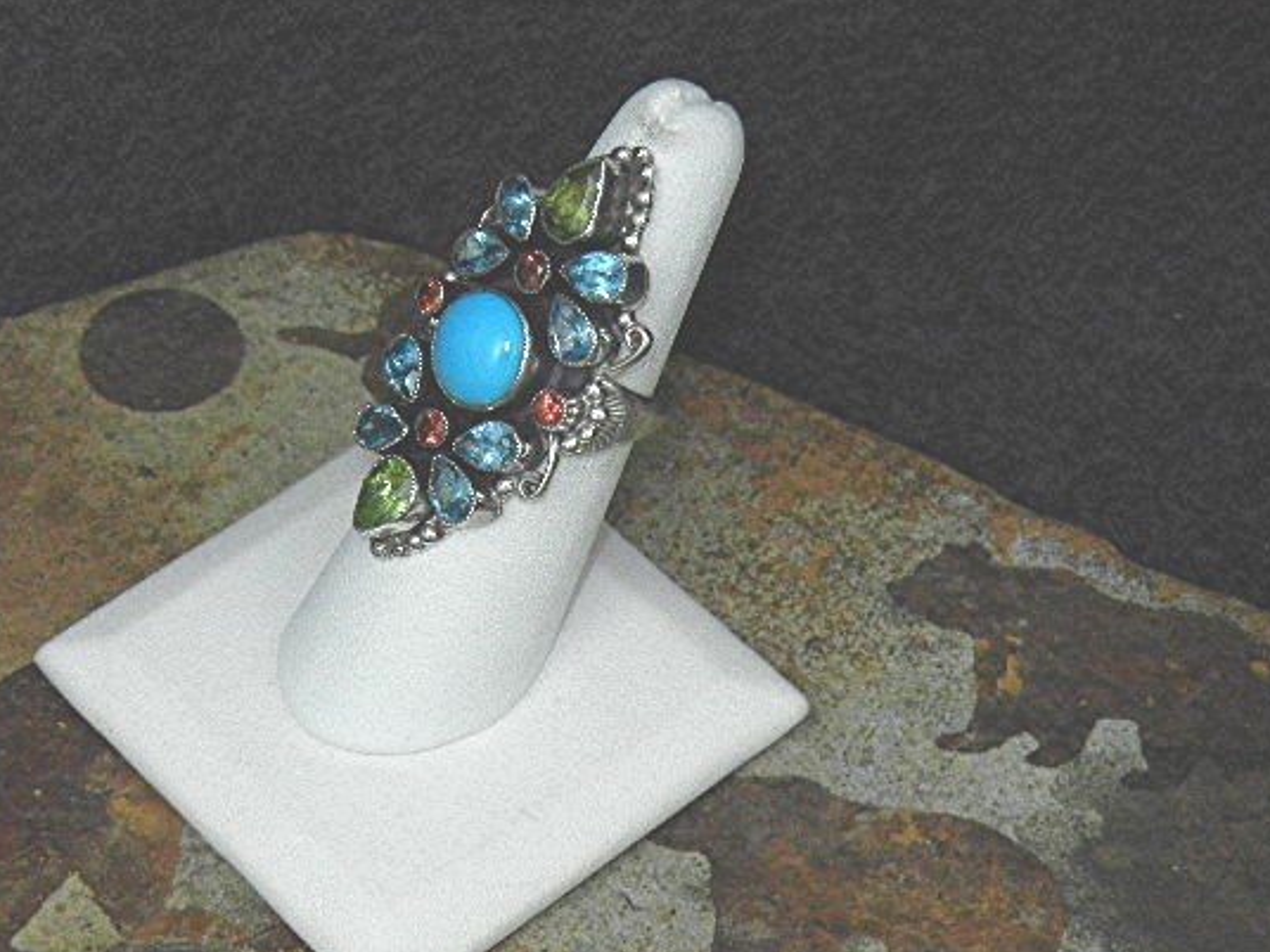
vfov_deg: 16.1
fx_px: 3375
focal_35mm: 92
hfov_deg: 21.3
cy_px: 557
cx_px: 543
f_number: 8.6
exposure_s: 1/30
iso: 800
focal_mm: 13.9
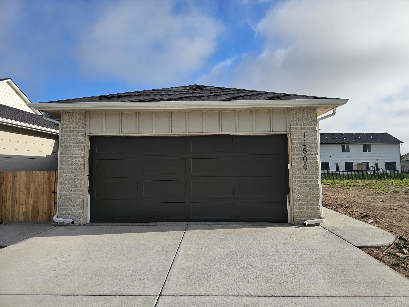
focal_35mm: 23
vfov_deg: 58.9
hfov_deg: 73.9
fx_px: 272
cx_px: 204
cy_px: 154
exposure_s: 1/876
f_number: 1.7
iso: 10
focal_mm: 6.3
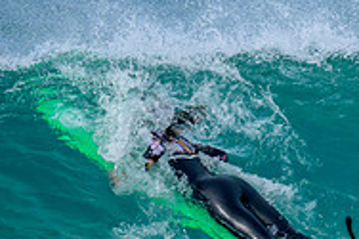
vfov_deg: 0.4
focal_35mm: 3403
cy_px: 294
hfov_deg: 0.6
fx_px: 33905
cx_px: 647
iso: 280
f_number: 6.3
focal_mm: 800
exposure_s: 1/2000
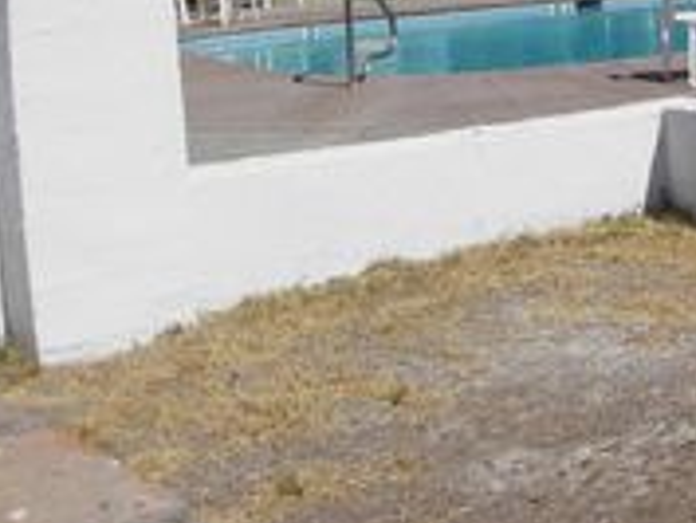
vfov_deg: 18.2
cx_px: 680
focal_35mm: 79
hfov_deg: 23.7
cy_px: -4
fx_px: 1589
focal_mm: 6.3
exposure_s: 1/400
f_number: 6.6
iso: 50
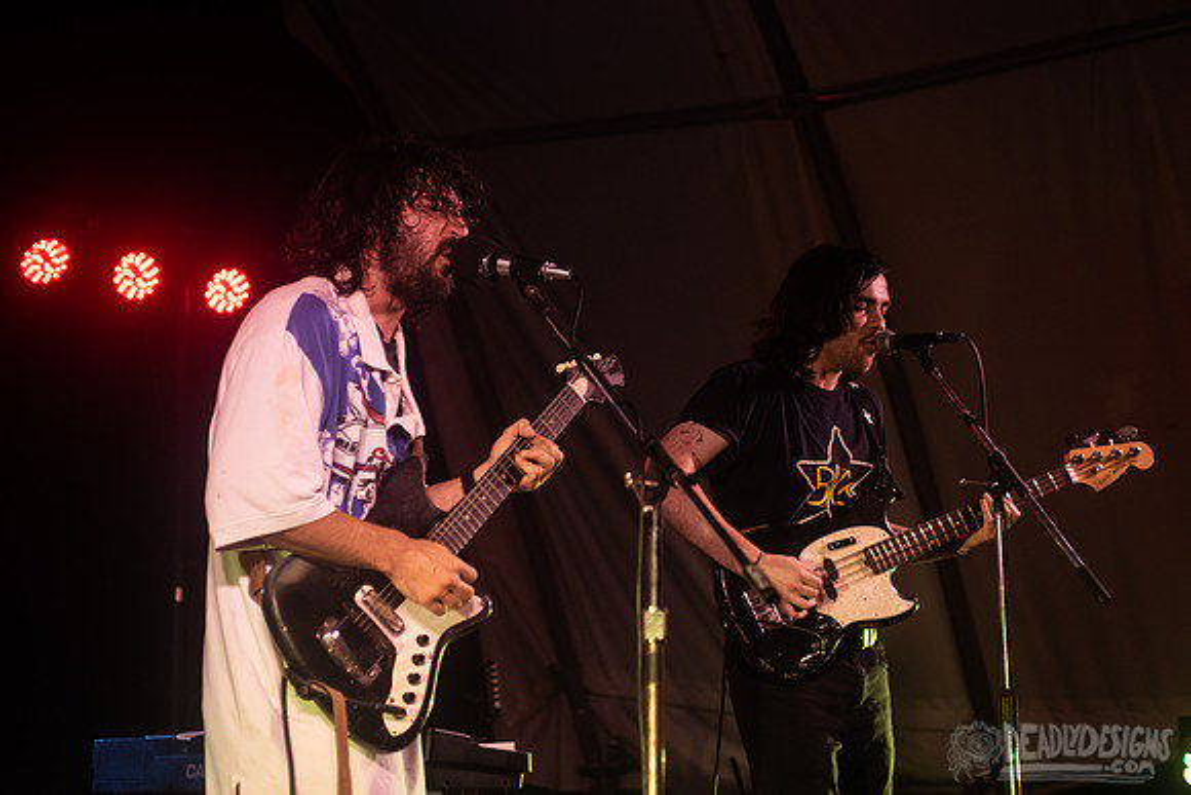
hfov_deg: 25.6
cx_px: 620
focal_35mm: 79
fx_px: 2618
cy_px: 346
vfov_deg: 17.3
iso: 800
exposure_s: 1/160
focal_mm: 70
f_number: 3.2
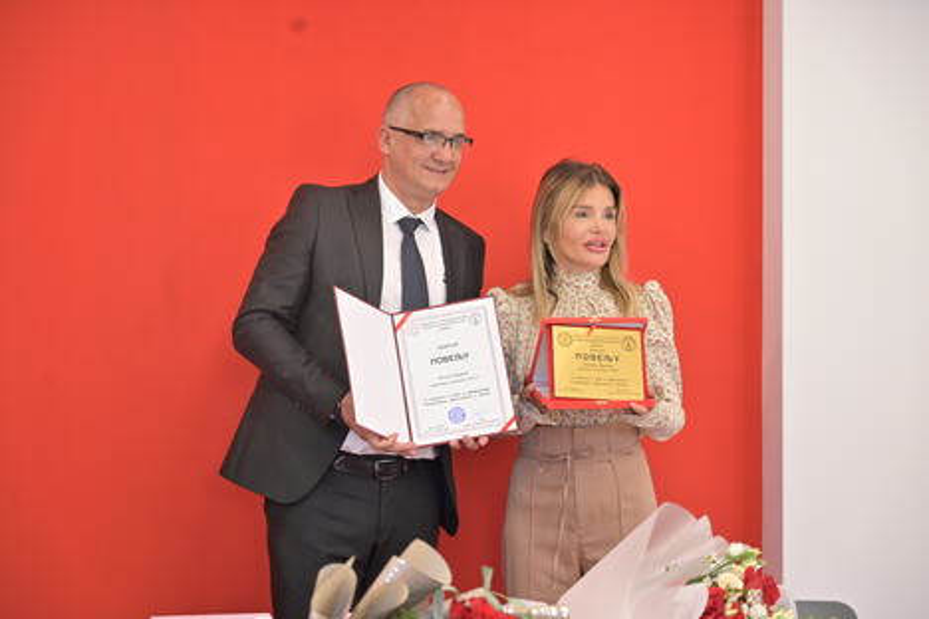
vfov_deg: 19.5
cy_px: 310
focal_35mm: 70
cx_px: 464
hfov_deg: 28.8
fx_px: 1806
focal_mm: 70
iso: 1000
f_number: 4
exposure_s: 1/250
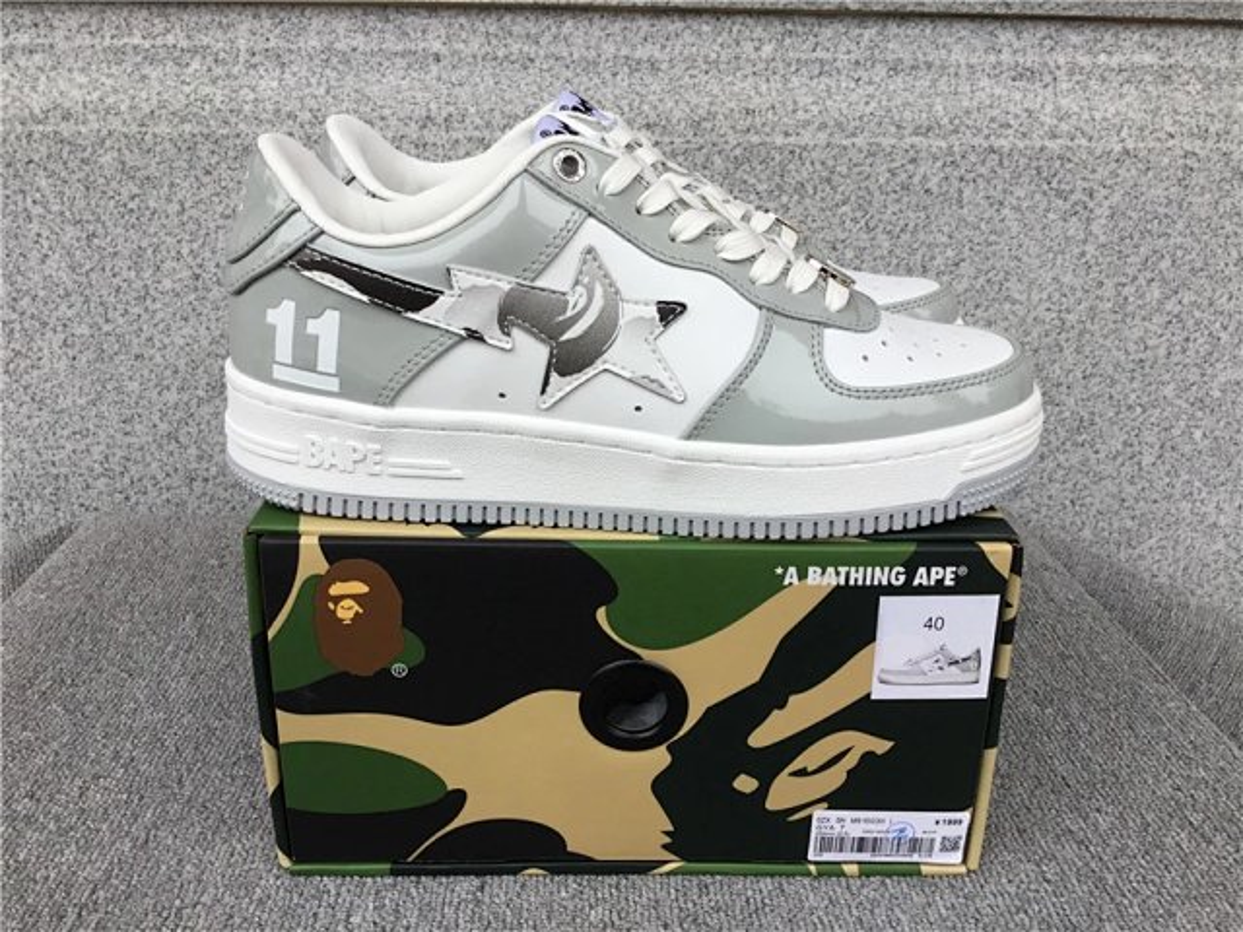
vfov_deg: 45.4
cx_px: 622
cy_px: 466
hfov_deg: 58.4
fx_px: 1113
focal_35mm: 31
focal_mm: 3.3
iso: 25
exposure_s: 1/297
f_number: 2.4
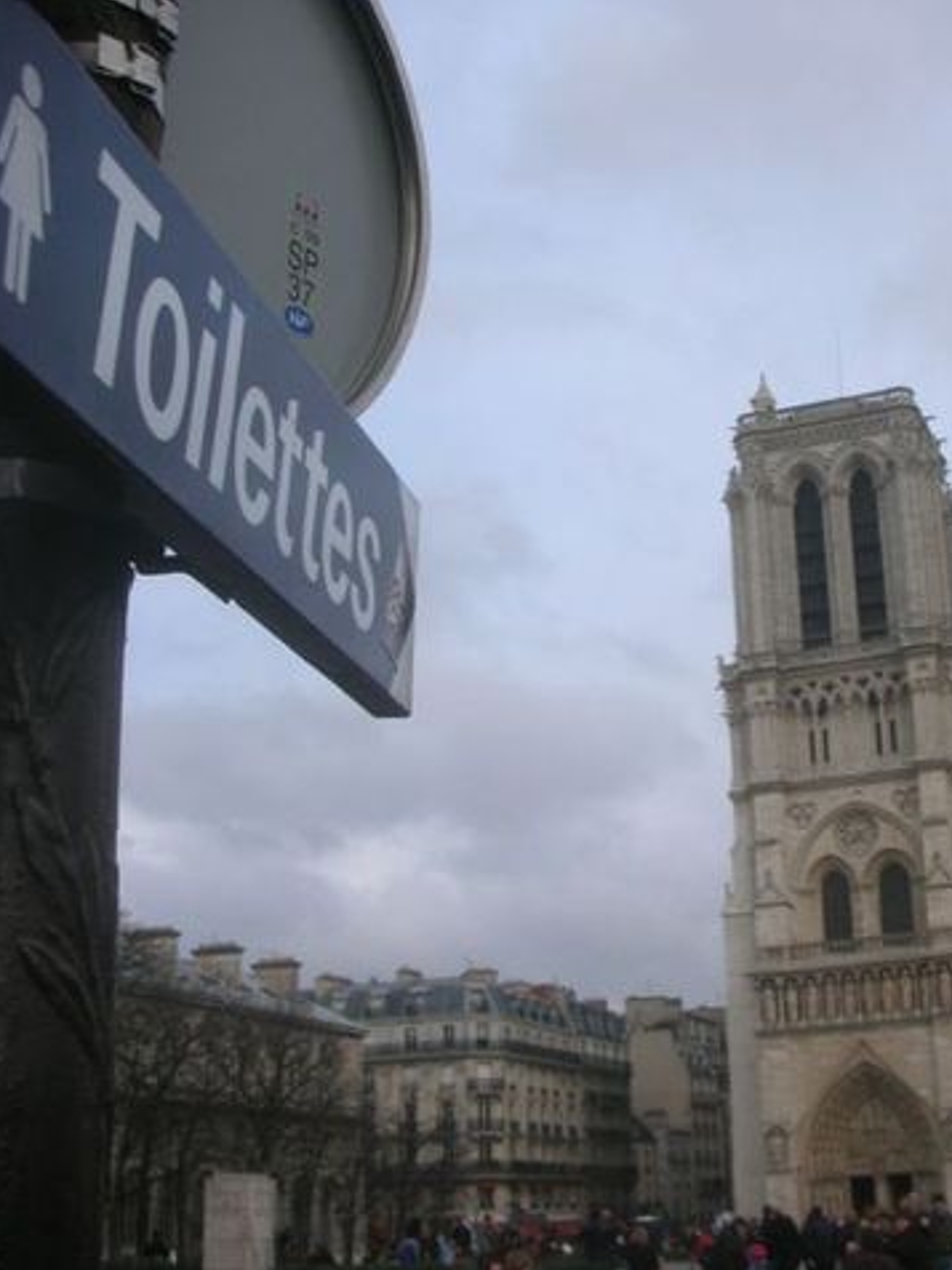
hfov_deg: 30.8
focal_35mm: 47
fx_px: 1723
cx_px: 583
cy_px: 638
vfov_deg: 40.4
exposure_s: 1/34.6
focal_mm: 5.8
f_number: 8.5
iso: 50
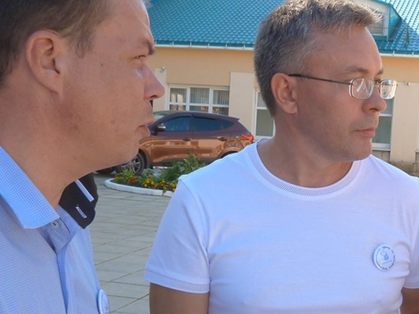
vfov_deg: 20.3
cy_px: 221
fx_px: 872
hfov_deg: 26.6
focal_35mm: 72
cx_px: 321
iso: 125
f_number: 4
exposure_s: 1/250
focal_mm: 5.8
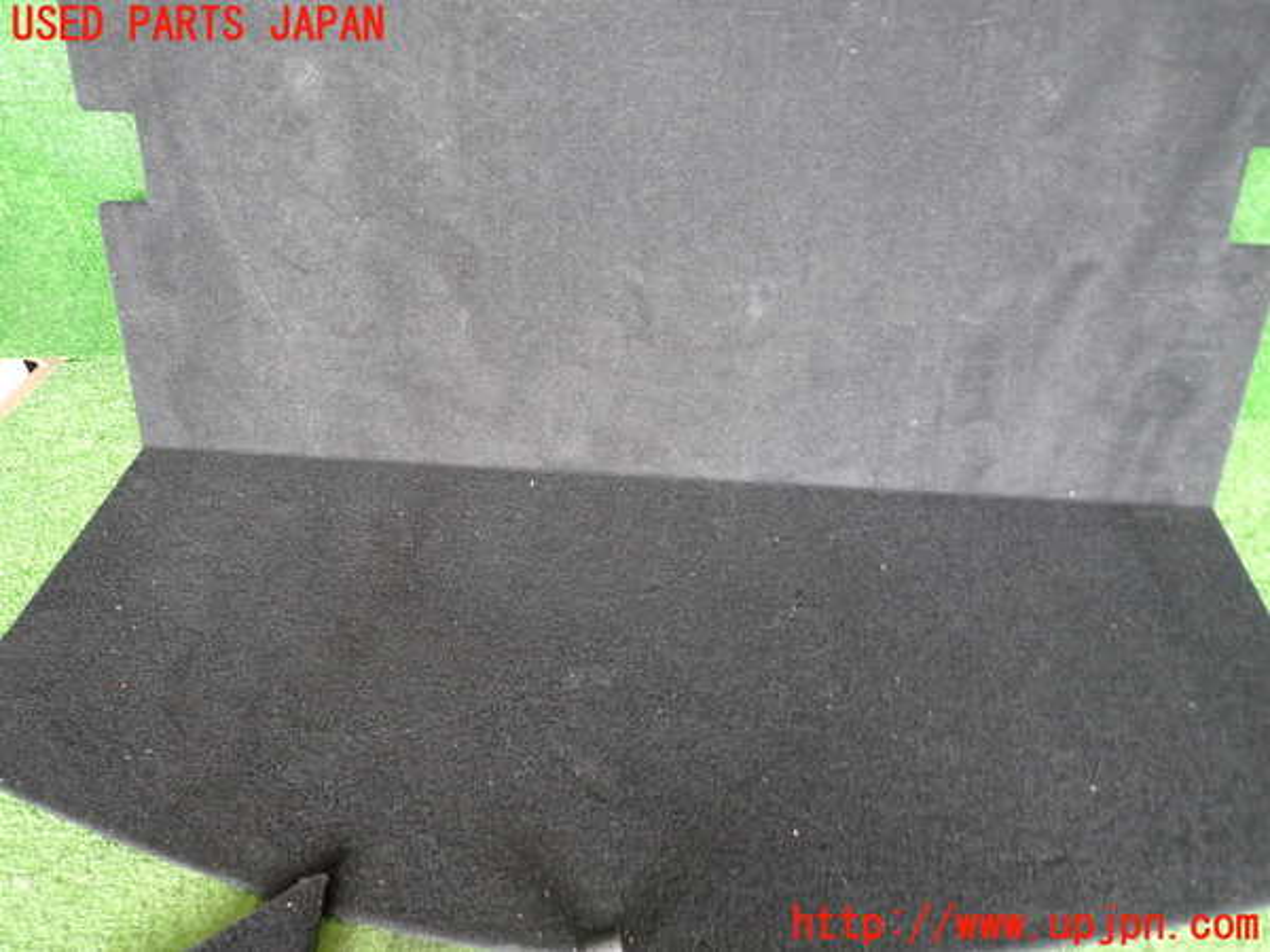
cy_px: 476
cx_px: 635
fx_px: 917
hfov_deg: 69.4
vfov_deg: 54.9
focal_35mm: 25
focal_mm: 4.5
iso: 400
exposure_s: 1/30
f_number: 2
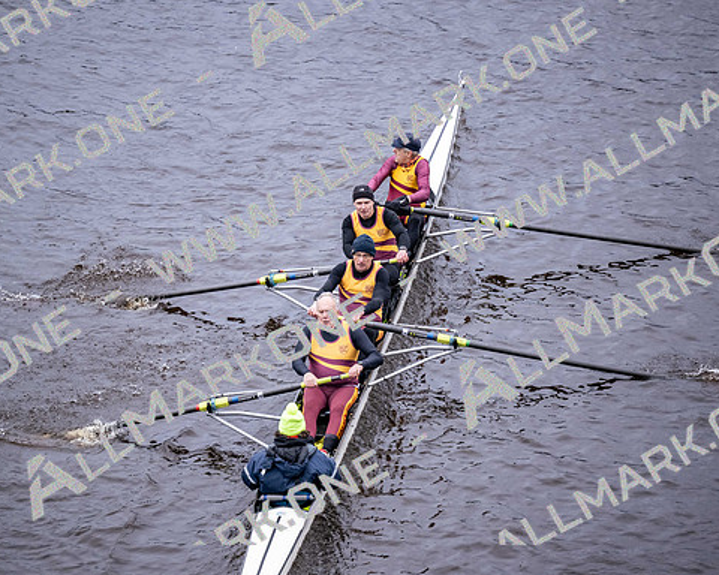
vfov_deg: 6.8
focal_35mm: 227
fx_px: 4830
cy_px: 288
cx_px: 331
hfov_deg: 8.5
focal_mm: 200
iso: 3200
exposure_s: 1/2000
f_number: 2.8
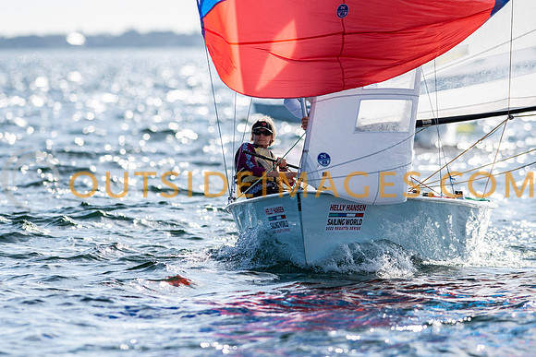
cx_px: 268
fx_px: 6905
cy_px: 178
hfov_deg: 4.4
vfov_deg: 3.0
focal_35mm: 464
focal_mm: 300
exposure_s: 1/3200
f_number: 5
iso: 200
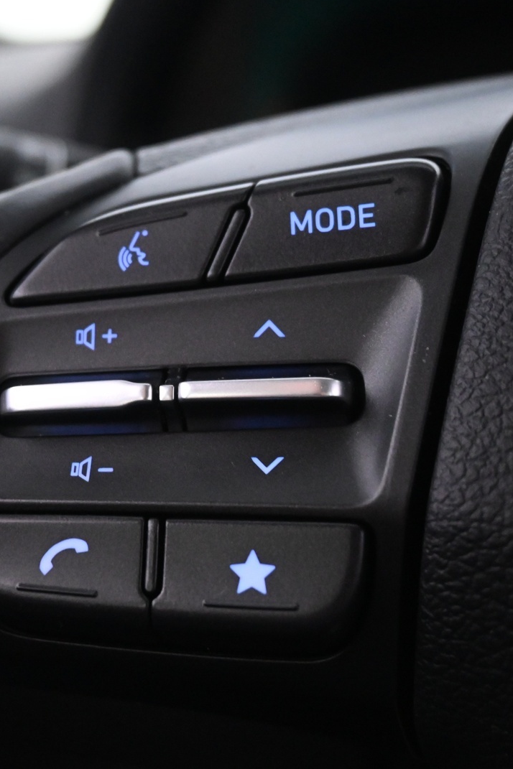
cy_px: 383
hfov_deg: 21.7
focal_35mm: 62
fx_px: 1333
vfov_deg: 32.2
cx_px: 167
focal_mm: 27.5
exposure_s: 1/40
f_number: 4.5
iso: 4000
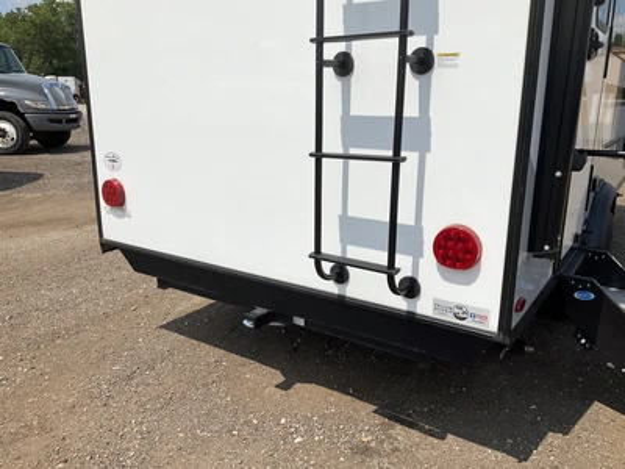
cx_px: 312
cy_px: 234
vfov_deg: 48.2
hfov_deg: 61.7
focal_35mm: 29
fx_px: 524
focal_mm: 3
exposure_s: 1/4405
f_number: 1.8
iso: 25
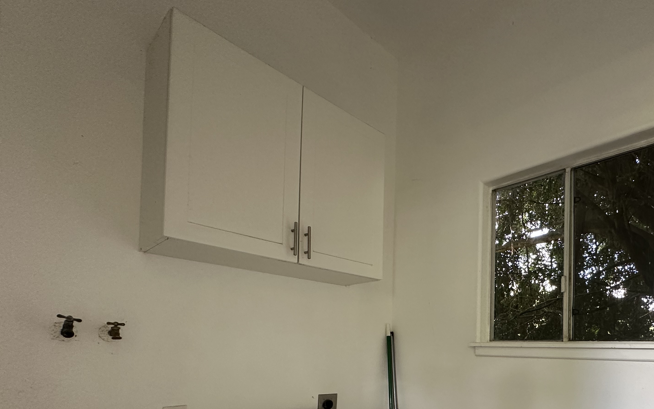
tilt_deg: +2.5
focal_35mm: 21
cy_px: 339
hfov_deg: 78.8
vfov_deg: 52.7
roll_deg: -1.1
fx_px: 374
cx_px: 451
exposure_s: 1/99
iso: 250
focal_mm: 2.22
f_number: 2.2
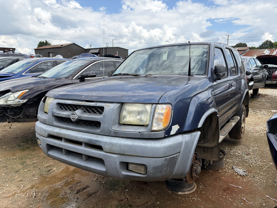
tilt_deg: -8.6
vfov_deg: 53.1
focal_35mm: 26
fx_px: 208
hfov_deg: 67.3
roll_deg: -0.9
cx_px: 138
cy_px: 104
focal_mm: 5.96
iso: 50
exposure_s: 1/2141
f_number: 1.6
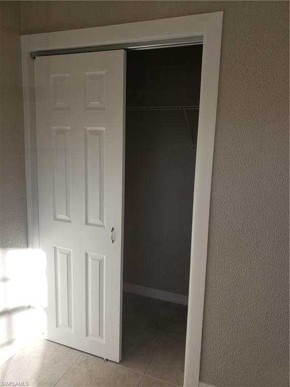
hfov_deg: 53.1
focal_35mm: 26
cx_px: 145
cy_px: 194
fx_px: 290
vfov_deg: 67.3
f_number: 2.4
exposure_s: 1/247
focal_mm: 4.3
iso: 50
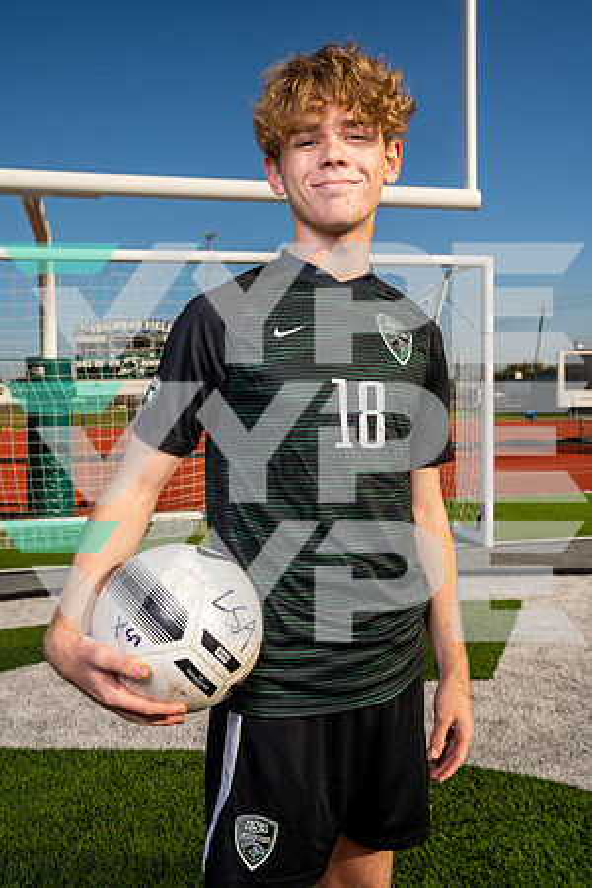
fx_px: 839
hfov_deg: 38.9
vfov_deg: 55.8
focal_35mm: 34
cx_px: 296
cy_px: 444
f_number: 8
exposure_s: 1/250
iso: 100
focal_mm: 34
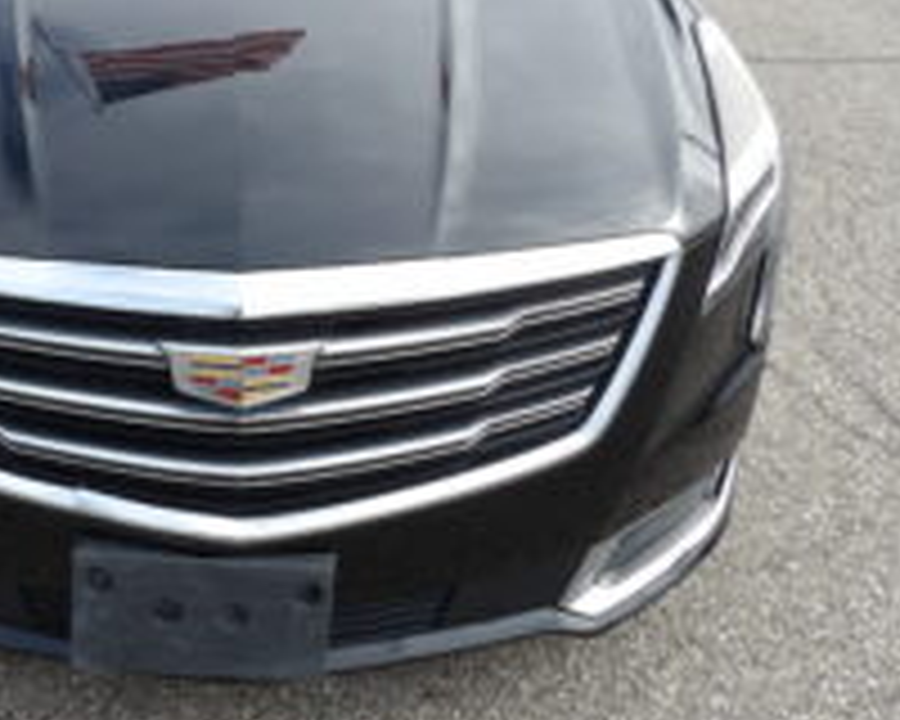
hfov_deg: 43.4
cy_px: 187
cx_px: 230
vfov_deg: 35.7
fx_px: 1092
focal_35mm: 41
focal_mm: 4.3
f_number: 5.6
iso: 100
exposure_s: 1/150
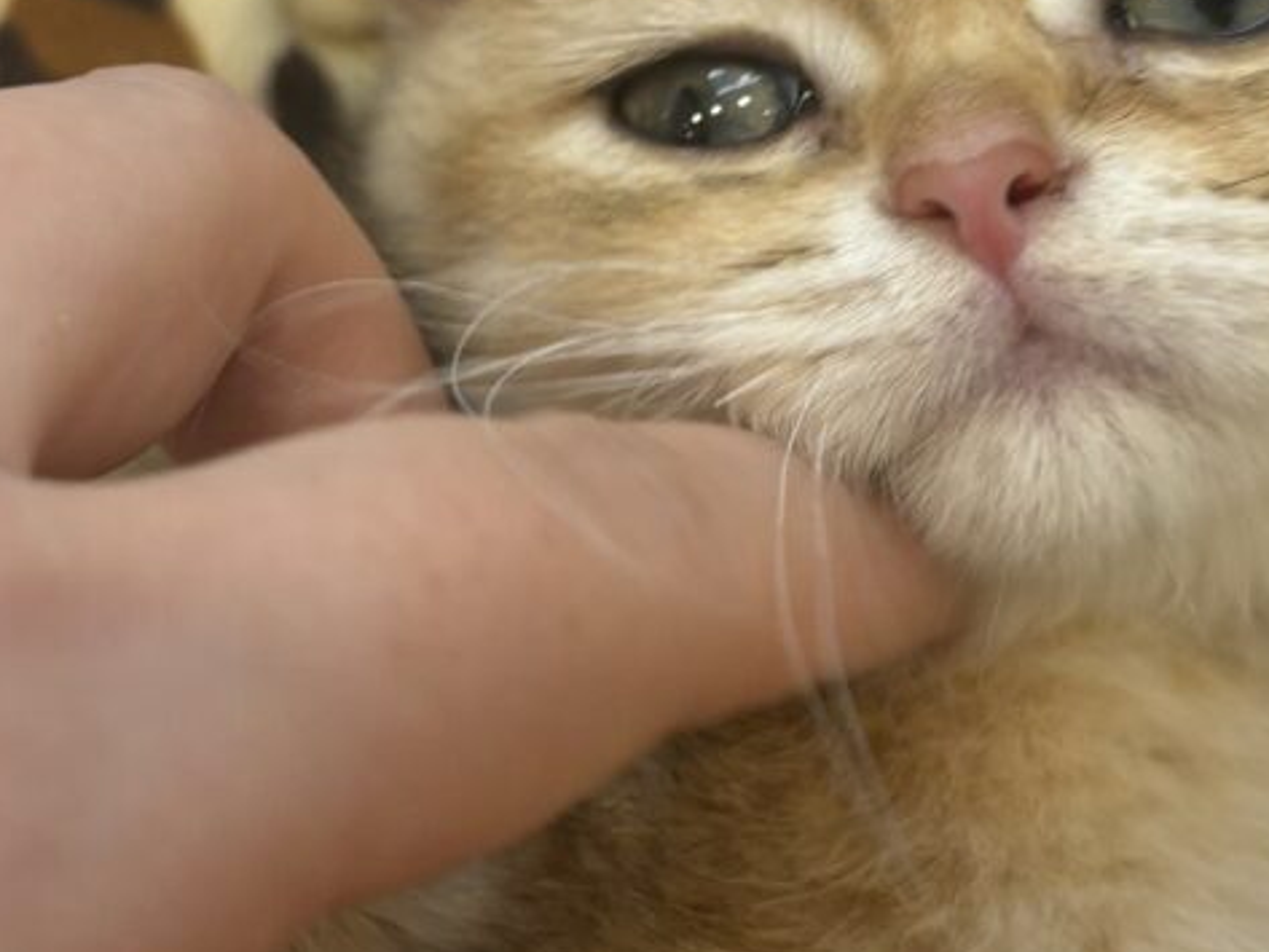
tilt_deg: -35.3
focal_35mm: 66
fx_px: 2420
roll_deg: +6.6
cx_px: 633
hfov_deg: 29.4
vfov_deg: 22.0
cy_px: 223
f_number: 1.6
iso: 80
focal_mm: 5.96
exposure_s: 1/50
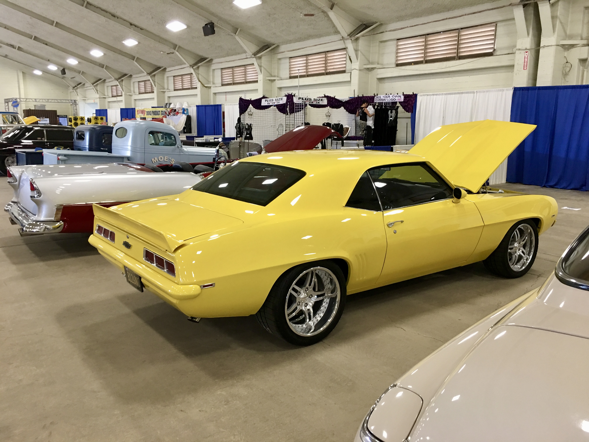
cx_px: 294
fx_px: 493
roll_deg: -0.8
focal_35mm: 29
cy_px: 221
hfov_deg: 61.7
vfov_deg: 48.2
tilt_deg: -9.4
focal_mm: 4.15
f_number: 2.2
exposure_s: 1/15
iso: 50
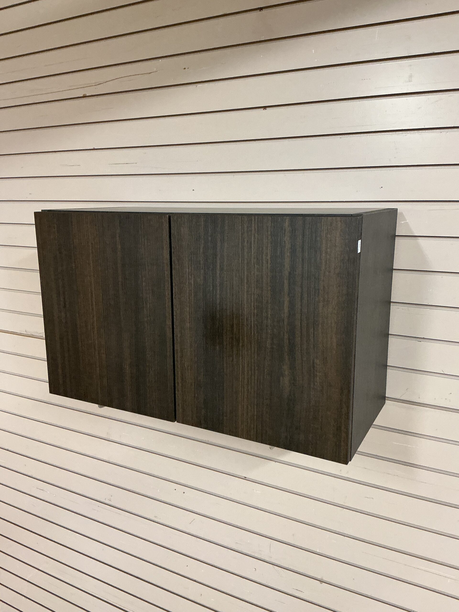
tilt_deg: -7.9
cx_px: 230
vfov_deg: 61.7
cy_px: 306
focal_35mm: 29
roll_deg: -0.4
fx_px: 513
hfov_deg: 48.2
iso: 200
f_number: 1.8
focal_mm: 3
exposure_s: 1/60
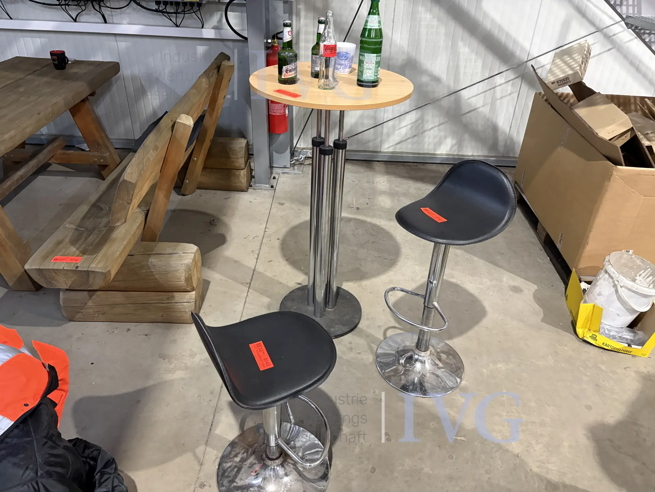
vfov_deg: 53.1
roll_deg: -2.0
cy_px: 246
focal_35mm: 26
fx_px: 492
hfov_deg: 67.3
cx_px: 328
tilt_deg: -29.8
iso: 500
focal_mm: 5.96
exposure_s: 1/60
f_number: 1.6
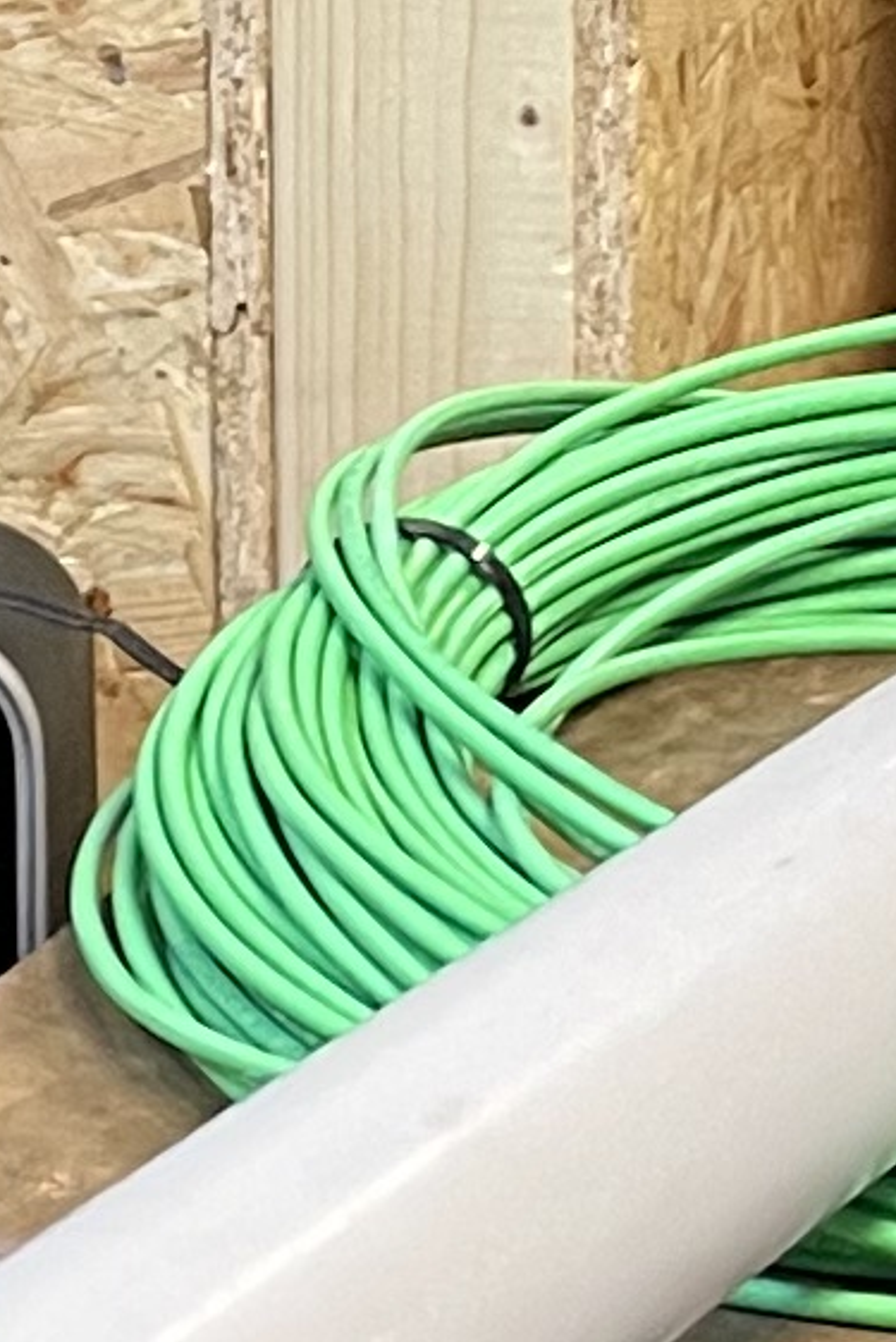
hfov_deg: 7.0
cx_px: 1001
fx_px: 7238
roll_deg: -0.7
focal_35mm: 194
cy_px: 263
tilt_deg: -18.2
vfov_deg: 10.6
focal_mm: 4.2
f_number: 1.6
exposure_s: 1/51
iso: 125
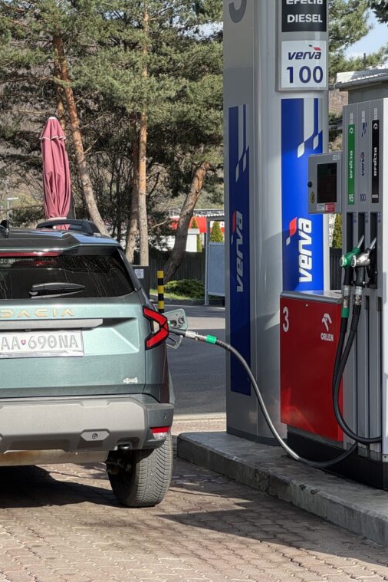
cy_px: 289
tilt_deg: -2.0
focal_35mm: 108
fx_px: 1746
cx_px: 26
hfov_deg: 12.6
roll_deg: +1.1
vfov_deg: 18.9
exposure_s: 1/265
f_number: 2.8
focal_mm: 9
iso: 25
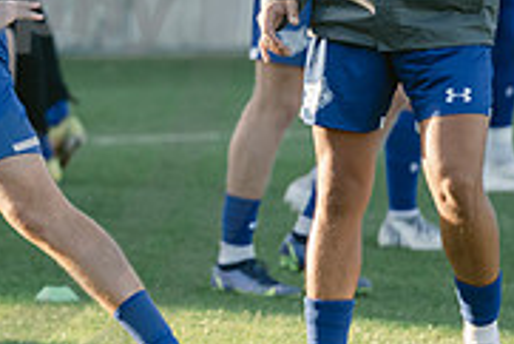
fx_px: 9159
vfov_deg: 2.1
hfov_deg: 3.2
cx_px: -196
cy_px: -27
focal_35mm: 641
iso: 1250
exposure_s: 1/1600
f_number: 4
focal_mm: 200
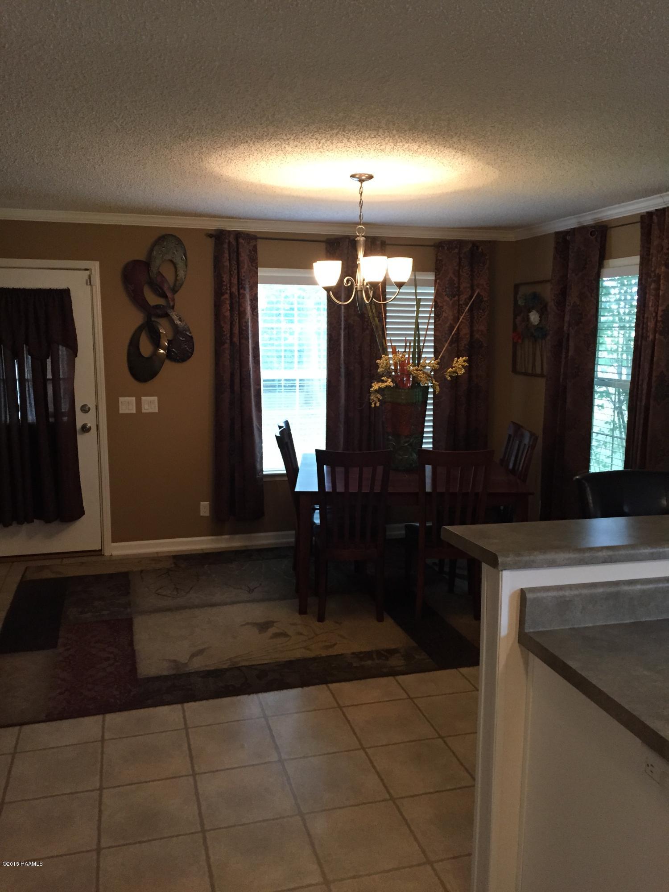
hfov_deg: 48.2
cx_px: 334
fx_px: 747
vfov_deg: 61.7
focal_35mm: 29
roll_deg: +0.1
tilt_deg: -8.2
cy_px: 446
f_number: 2.2
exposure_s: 1/30
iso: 200
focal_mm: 4.15
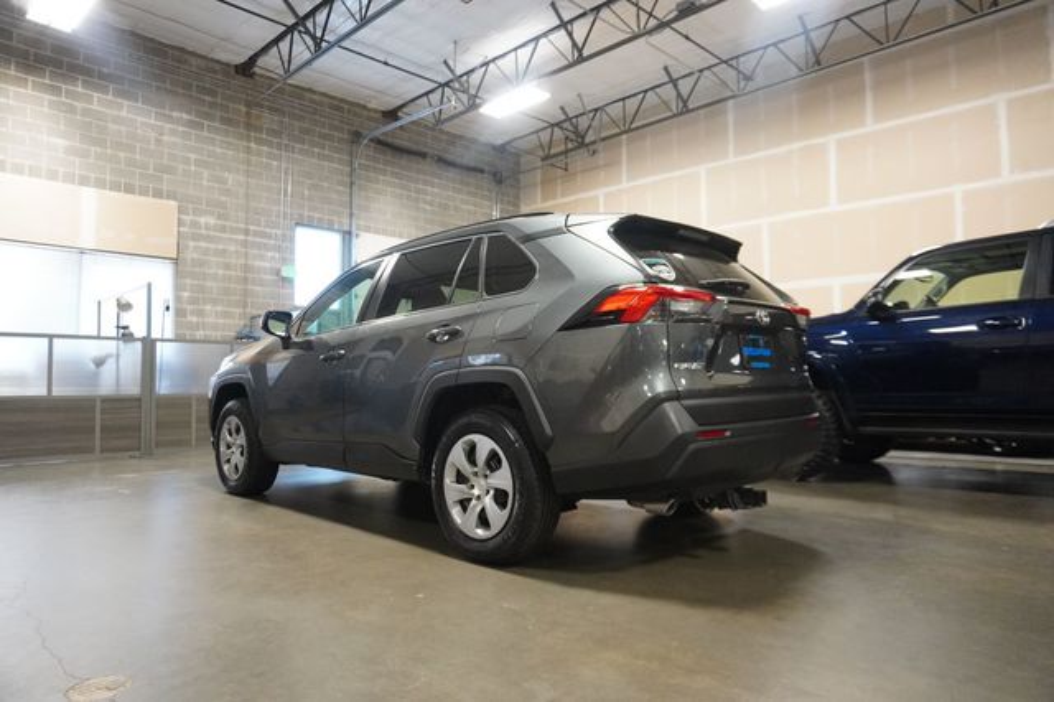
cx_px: 527
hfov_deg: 73.8
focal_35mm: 24
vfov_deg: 53.1
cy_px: 351
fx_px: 702
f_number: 3.5
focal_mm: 16
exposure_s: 1/160
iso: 4000
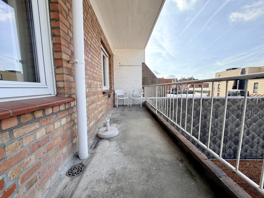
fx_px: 107
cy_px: 99
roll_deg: +0.6
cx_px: 132
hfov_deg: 102.1
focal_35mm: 14
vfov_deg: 85.7
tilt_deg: -6.1
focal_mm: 2.22
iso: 40
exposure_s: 1/607
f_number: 2.2
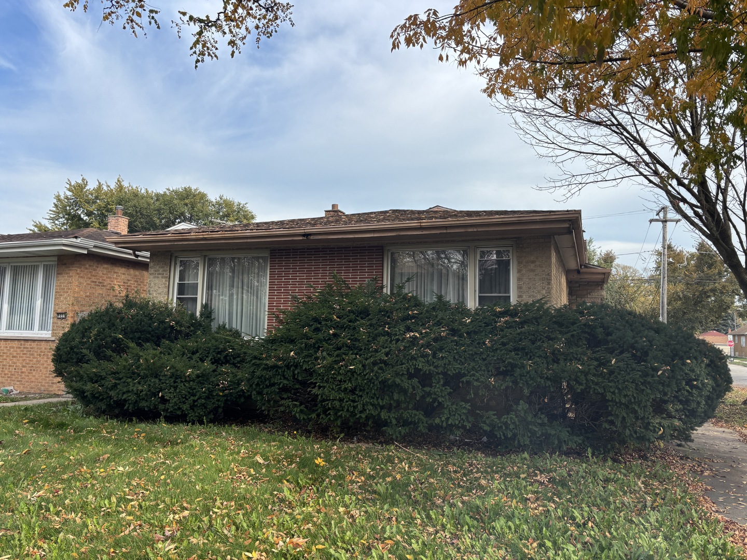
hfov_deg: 67.3
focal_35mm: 26
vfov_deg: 53.1
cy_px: 280
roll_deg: -2.9
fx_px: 561
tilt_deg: +8.4
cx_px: 374
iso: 50
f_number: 1.6
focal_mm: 5.96
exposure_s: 1/1984
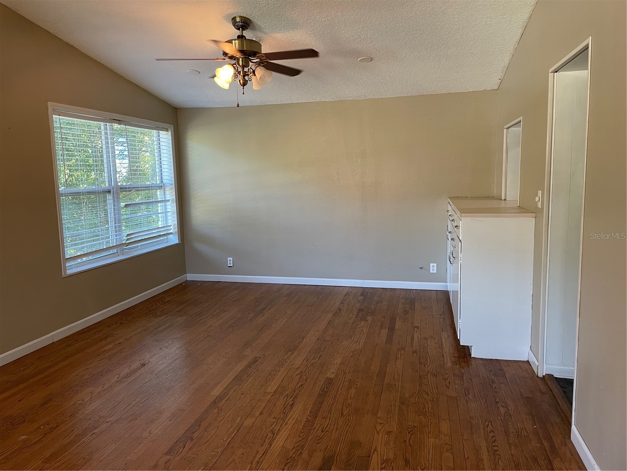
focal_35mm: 26
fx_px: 471
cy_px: 236
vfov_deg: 53.1
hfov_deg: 67.3
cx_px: 314
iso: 100
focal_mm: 4.2
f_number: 1.6
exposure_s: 1/60
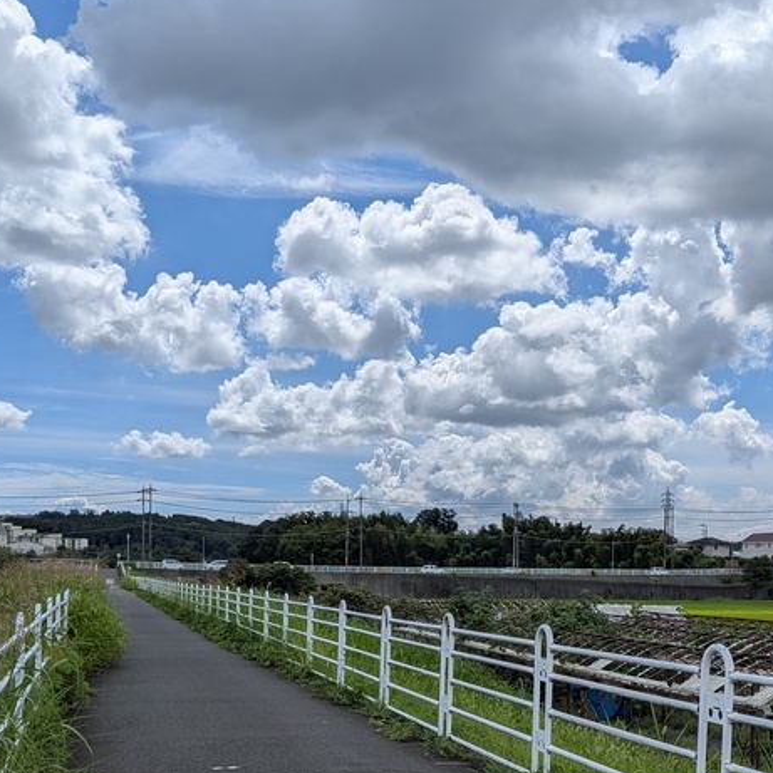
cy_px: 619
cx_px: 439
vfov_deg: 35.6
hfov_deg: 36.7
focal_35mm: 46
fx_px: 1162
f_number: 1.7
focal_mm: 4.53
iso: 27
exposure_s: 1/3344
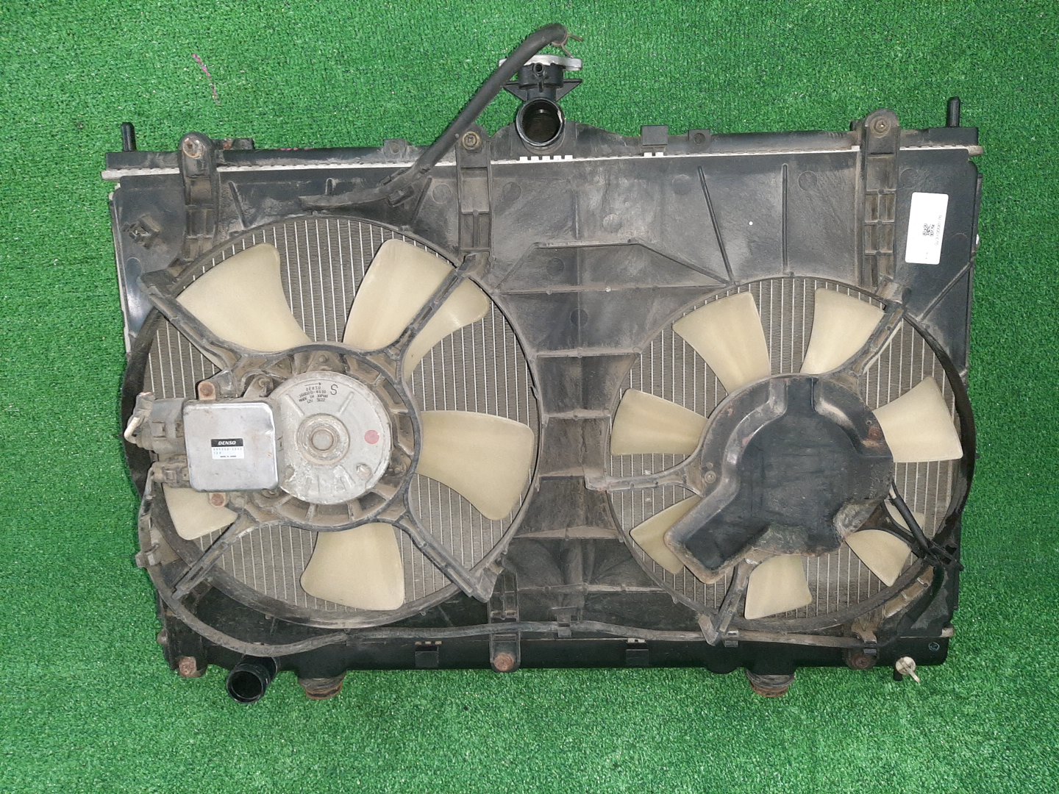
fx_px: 795
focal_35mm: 26
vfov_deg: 53.1
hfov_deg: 67.3
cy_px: 397
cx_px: 530
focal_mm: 3.93
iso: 249
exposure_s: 1/25
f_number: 1.7
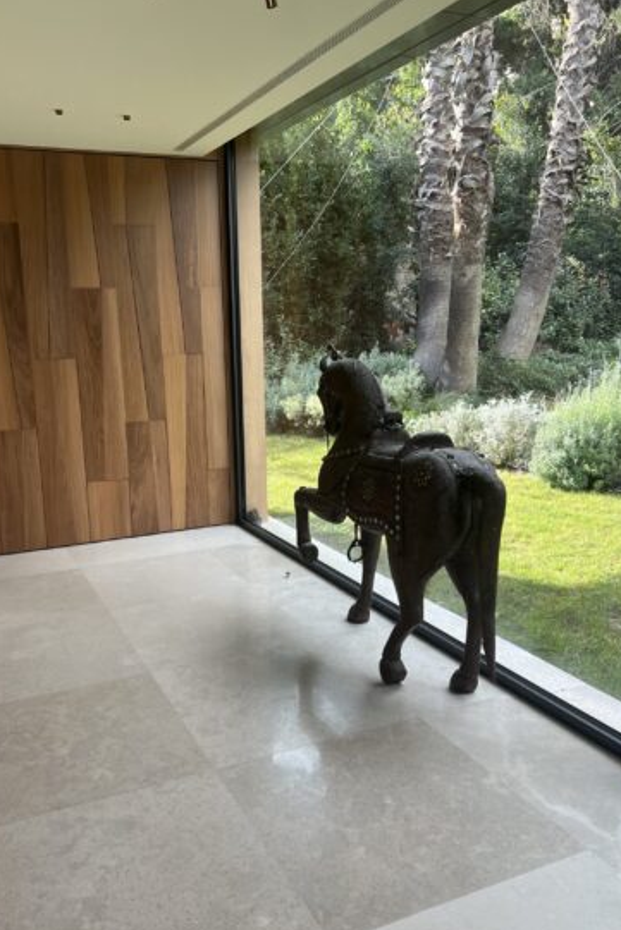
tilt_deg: -9.0
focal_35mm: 30
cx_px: 255
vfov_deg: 61.9
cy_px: 480
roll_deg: +0.9
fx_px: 776
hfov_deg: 43.5
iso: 32
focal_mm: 5.7
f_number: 1.5
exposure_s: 1/121
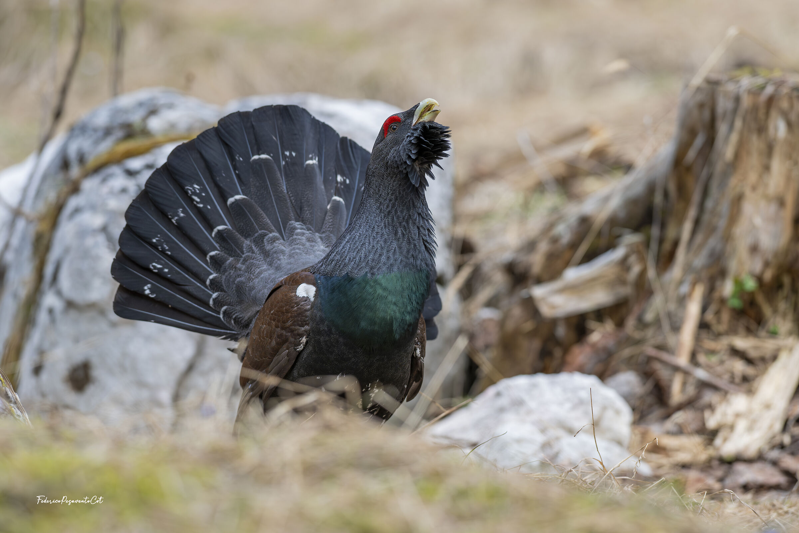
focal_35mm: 300
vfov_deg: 4.6
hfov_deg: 6.9
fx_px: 6658
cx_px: 400
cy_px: 266
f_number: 4
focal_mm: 300
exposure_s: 1/500
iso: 1250
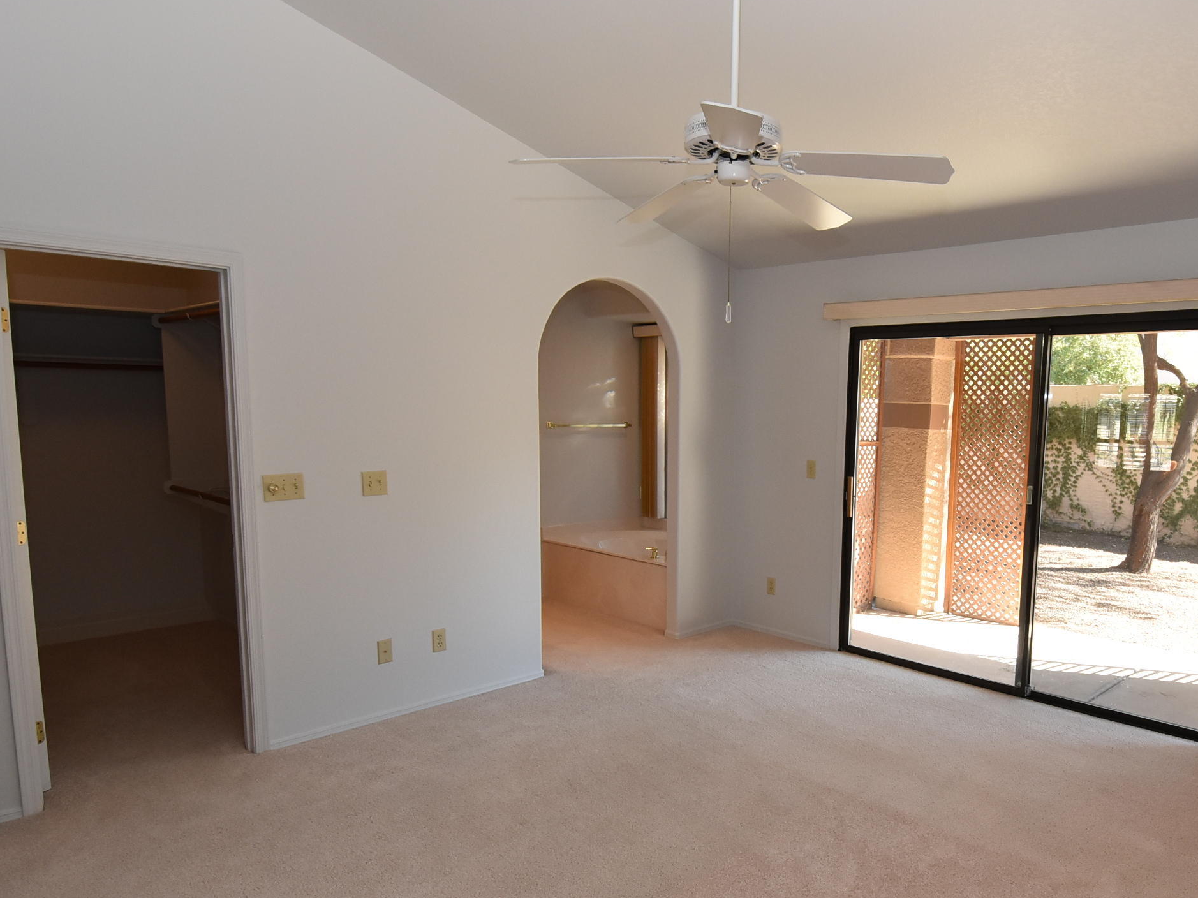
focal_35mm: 23
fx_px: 796
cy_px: 501
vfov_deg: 58.7
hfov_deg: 72.5
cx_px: 760
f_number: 5.6
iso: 800
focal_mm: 10
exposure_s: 1/125
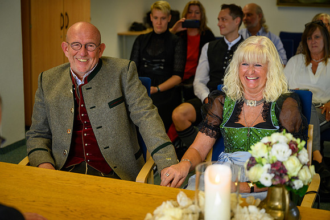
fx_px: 550
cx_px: 165
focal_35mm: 60
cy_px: 110
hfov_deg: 33.4
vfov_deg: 22.6
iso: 400
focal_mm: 60
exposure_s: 1/250
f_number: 3.5
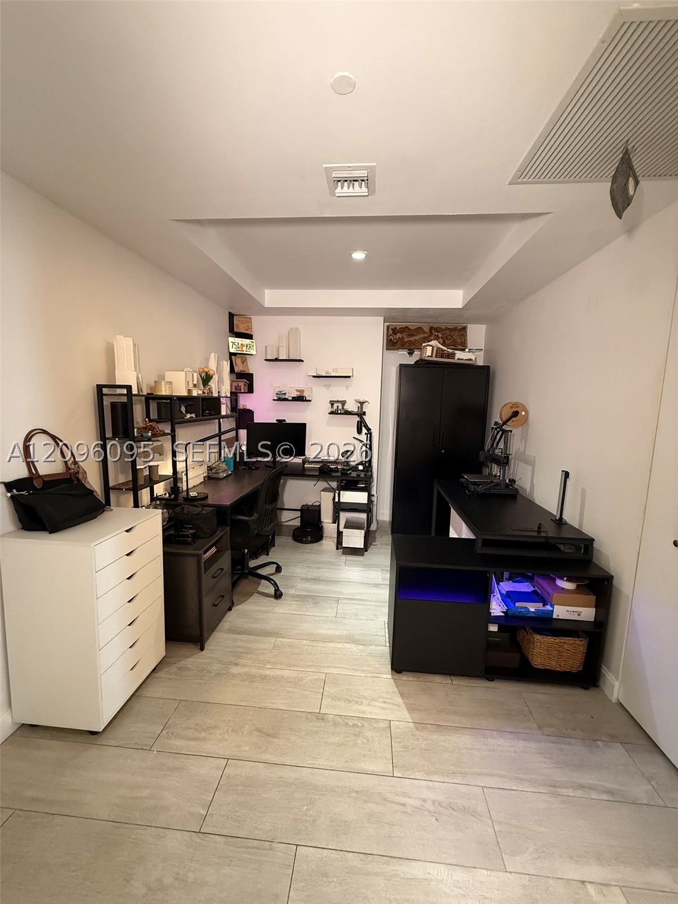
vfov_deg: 102.1
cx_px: 339
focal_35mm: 14
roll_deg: -1.3
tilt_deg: -6.3
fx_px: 366
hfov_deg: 85.7
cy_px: 452
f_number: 2.2
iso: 640
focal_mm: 2.22
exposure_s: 1/60
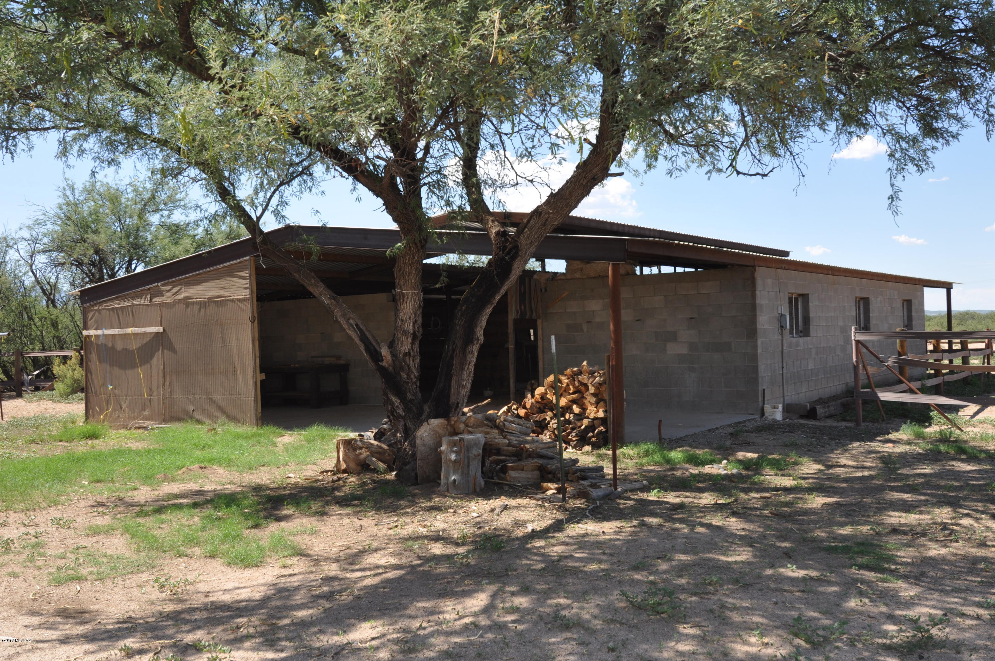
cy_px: 330
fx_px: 911
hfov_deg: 57.3
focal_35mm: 33
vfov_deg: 39.9
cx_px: 498
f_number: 10
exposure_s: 1/200
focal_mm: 22
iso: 200
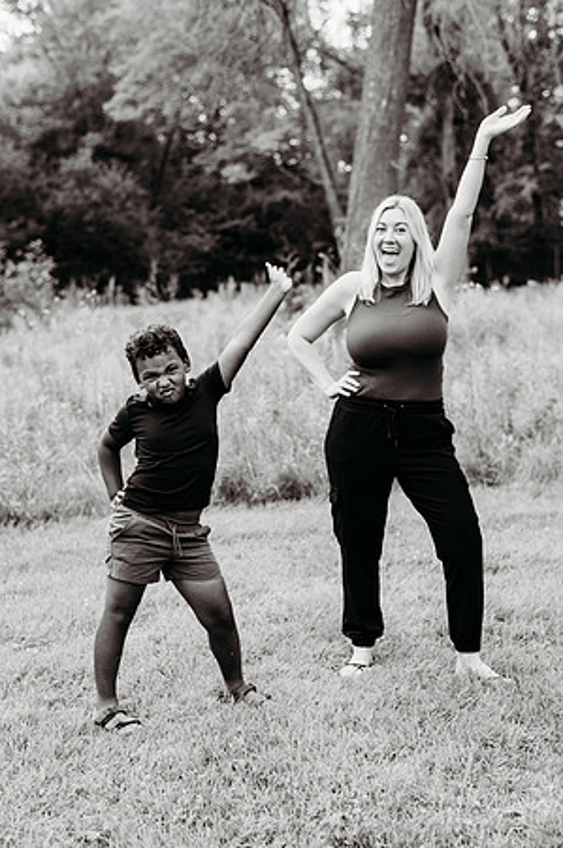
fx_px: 1364
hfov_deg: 23.3
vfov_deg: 34.5
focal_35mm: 58
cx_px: 282
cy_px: 424
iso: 400
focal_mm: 58
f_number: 2.8
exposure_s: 1/320
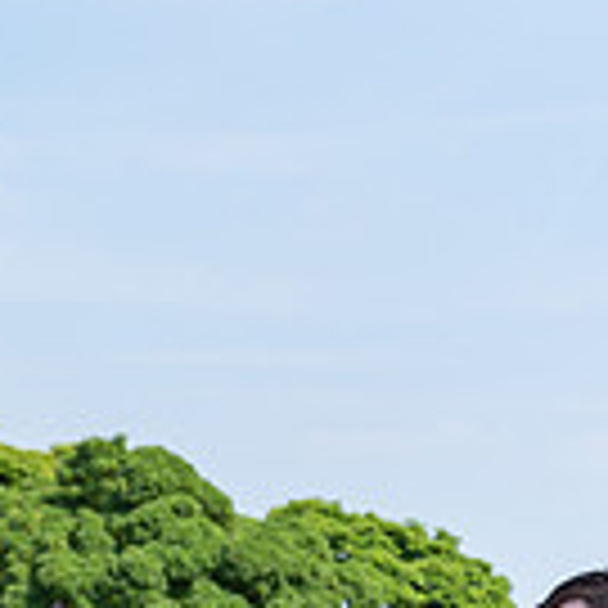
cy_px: 630
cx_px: -753
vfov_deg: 9.2
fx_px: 3736
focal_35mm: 188
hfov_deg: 8.6
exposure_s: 1/1250
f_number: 3.2
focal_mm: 41
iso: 100
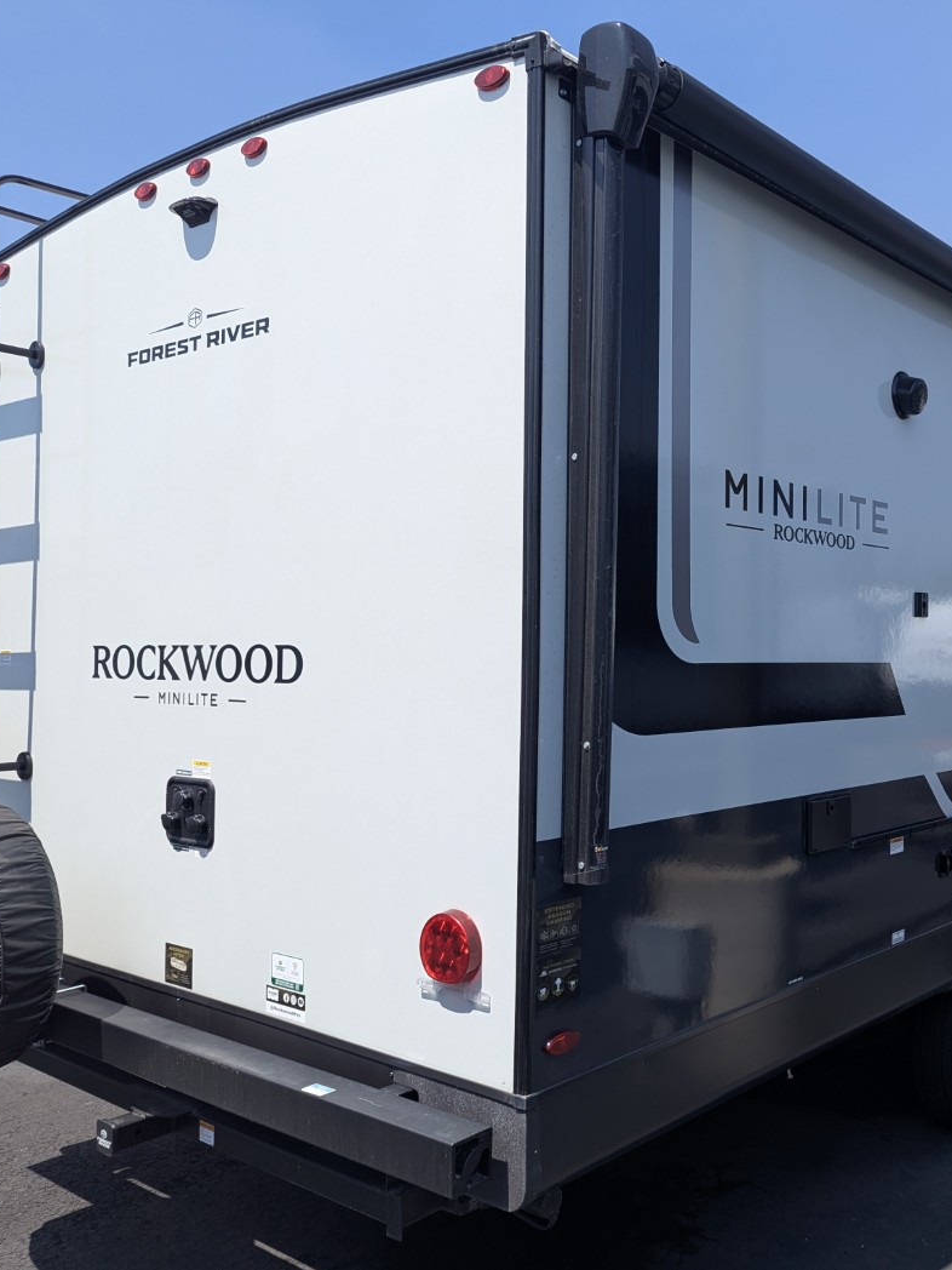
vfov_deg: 56.8
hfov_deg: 42.8
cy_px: 635
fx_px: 1173
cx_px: 710
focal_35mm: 32
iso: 51
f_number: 1.85
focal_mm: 6.81
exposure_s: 1/1715
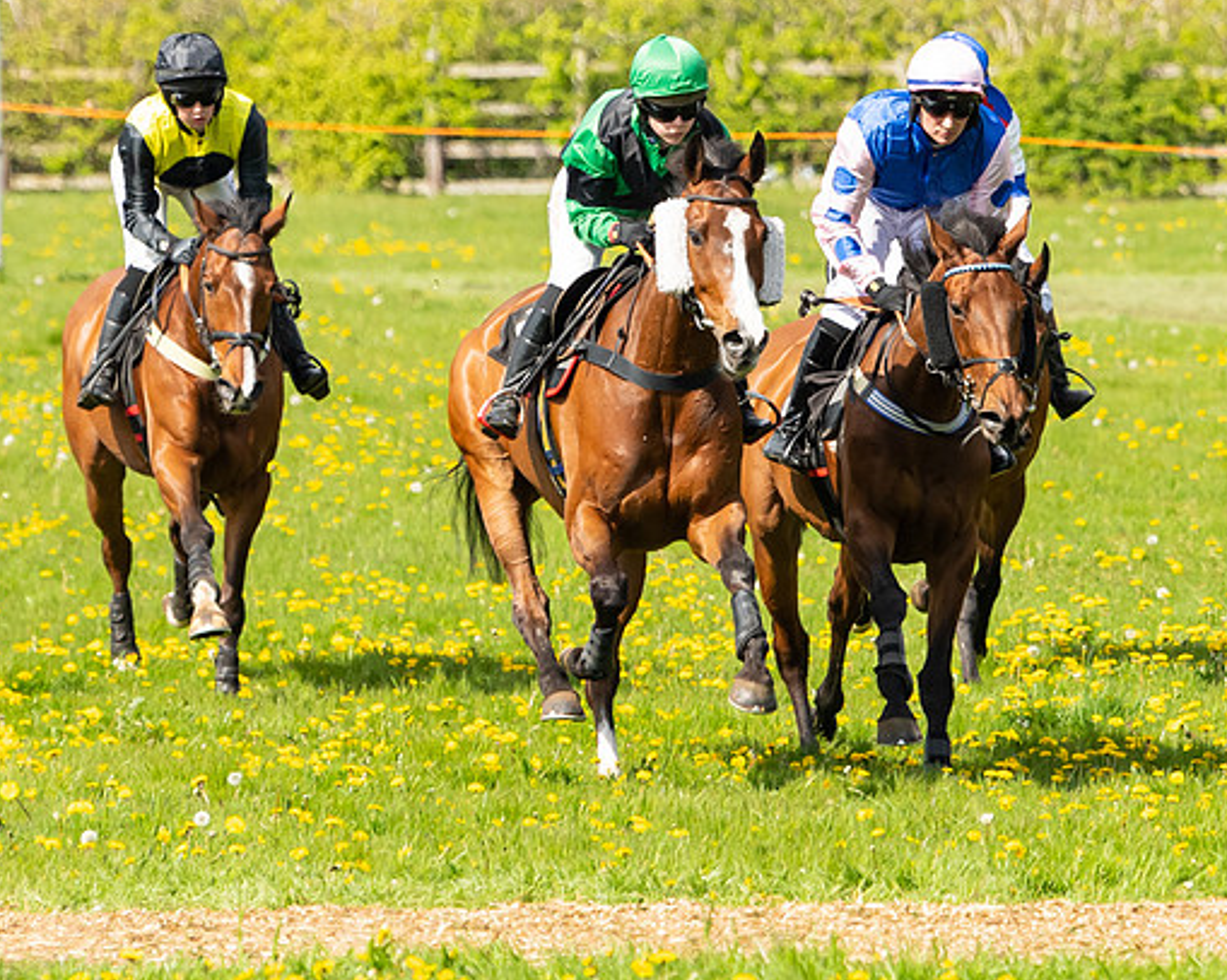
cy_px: 446
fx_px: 19461
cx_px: 984
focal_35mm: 536
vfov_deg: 2.9
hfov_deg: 3.6
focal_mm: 185
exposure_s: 1/2000
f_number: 4
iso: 200
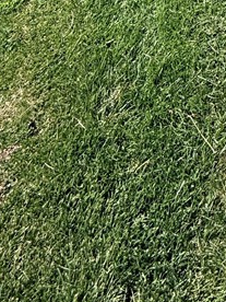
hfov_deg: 21.6
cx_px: 371
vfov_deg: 22.7
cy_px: -229
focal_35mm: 52
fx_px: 453
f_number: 2.2
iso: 50
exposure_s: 1/1105
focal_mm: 2.22
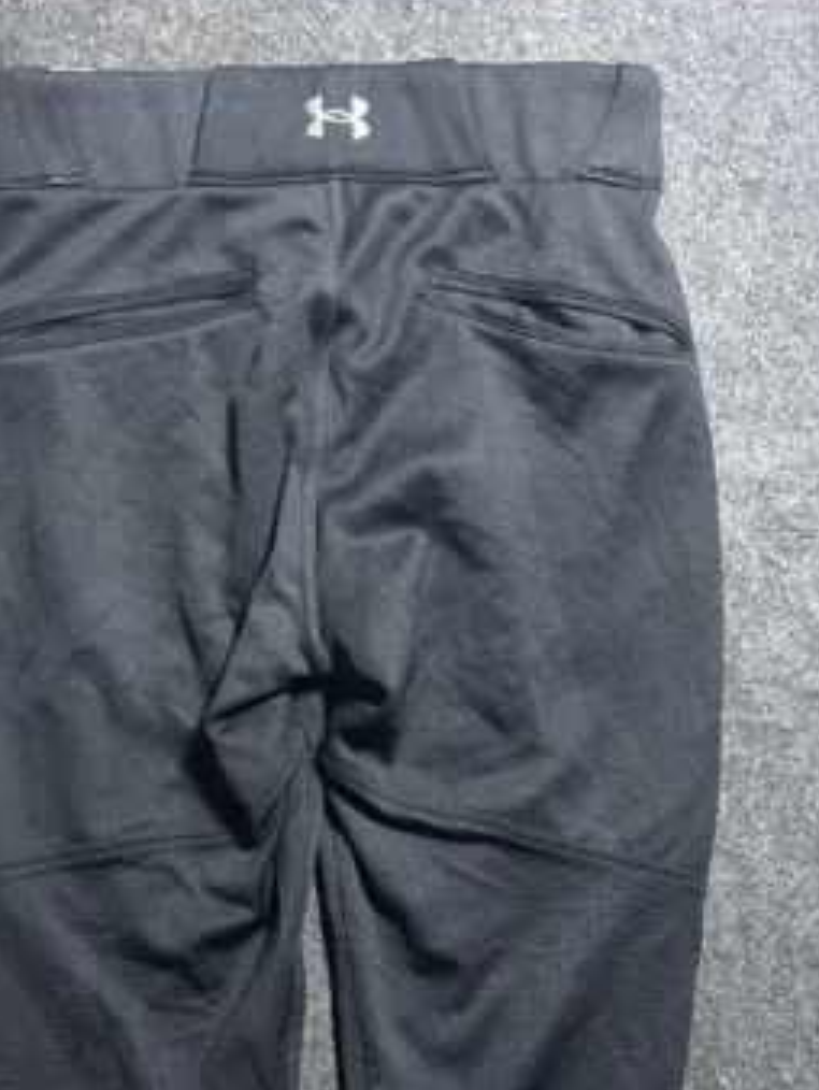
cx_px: 380
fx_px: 1292
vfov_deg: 44.7
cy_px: 766
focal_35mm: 41
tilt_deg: -63.7
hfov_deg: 35.2
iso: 640
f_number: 1.5
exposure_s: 1/33
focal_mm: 5.7
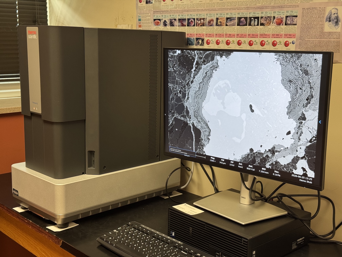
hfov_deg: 39.7
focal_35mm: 48
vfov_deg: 30.3
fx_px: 474
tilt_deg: -11.0
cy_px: 128
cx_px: 171
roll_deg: -0.7
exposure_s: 1/60
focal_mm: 6.76
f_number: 1.78
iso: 125
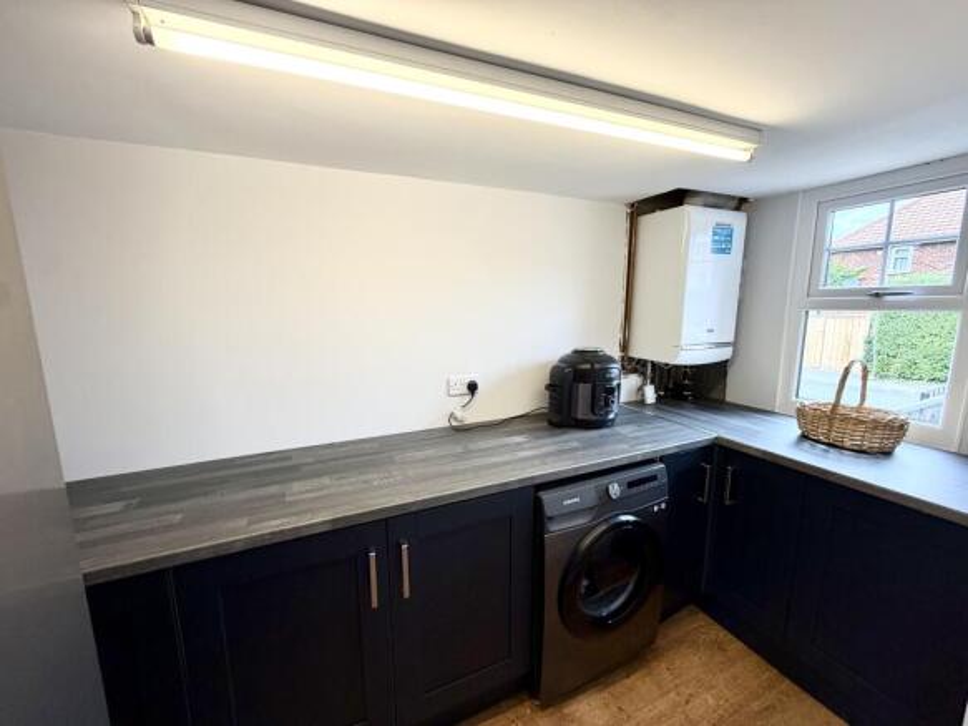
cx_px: 484
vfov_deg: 85.7
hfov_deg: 102.1
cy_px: 363
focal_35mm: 14
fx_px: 391
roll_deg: +0.8
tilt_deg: -7.9
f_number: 2.2
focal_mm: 2.22
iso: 100
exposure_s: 1/100
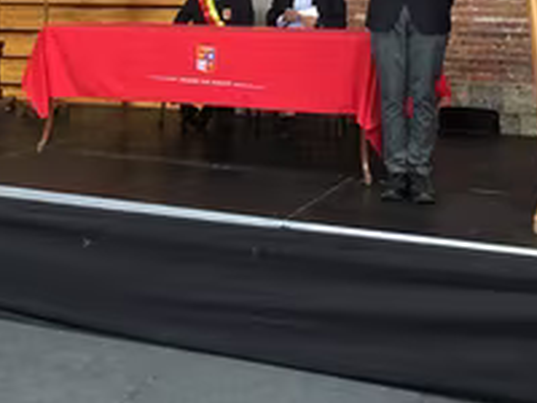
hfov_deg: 33.2
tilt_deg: -1.1
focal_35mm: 58
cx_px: 231
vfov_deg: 24.2
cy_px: 5
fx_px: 900
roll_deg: -0.7
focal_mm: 4.15
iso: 125
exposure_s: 1/17
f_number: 2.2
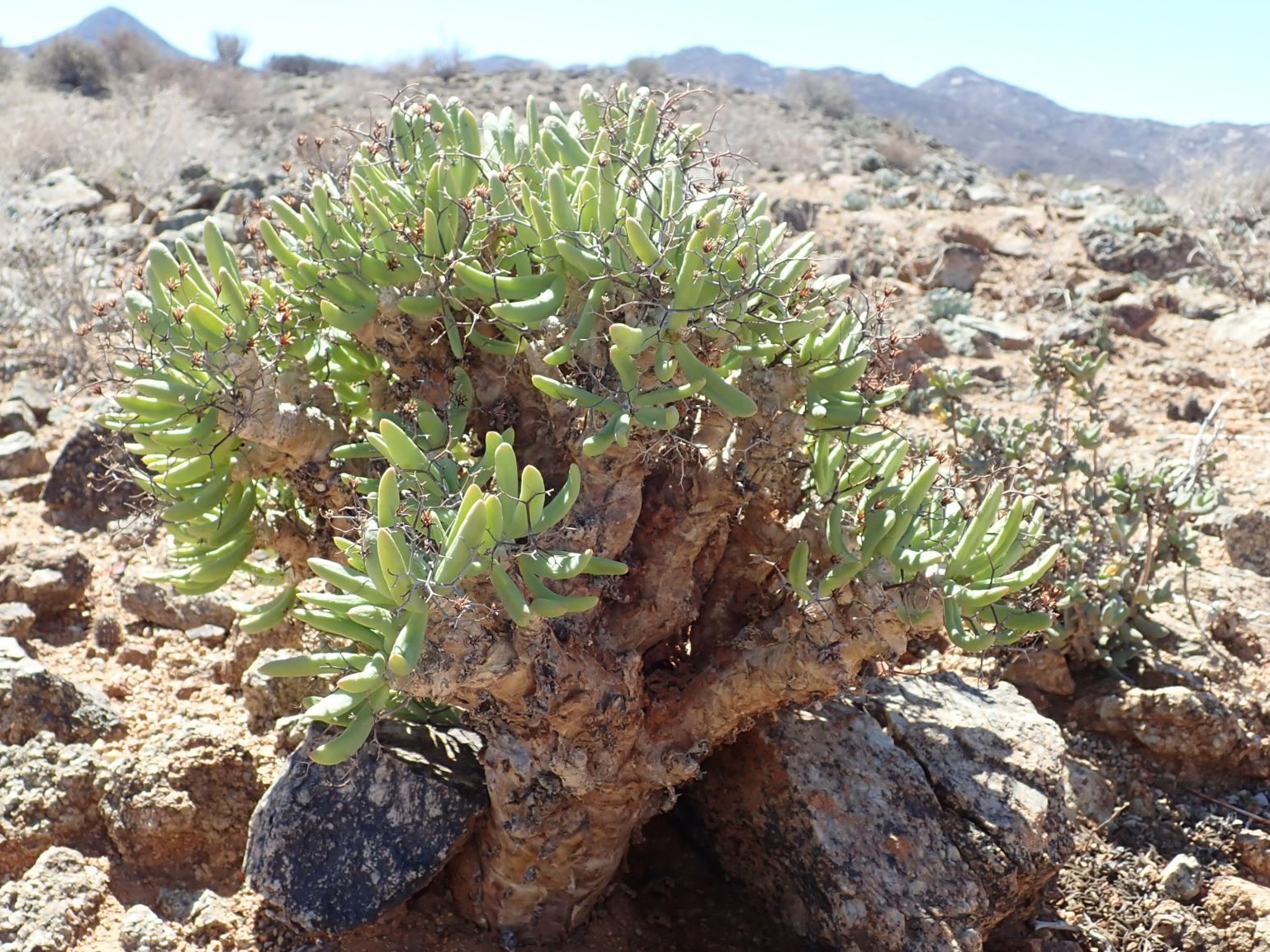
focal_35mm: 39
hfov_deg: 47.8
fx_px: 1431
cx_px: 573
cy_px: 544
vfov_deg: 36.8
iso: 100
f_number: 3.2
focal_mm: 5.5
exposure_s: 1/400
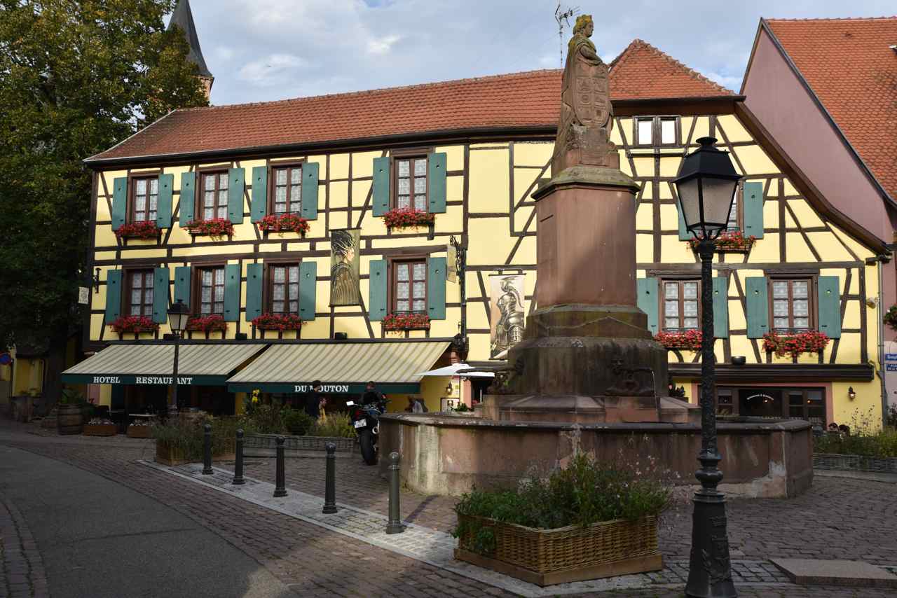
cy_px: 299
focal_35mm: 36
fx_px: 897
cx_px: 448
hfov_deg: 53.1
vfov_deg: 36.9
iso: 100
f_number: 7.1
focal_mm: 36
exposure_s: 1/320
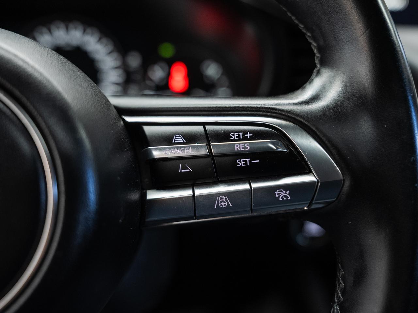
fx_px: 422
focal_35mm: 35
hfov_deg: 52.7
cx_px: 209
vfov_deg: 40.8
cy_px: 156
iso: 1000
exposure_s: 1/40
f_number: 3.5
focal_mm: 32.3
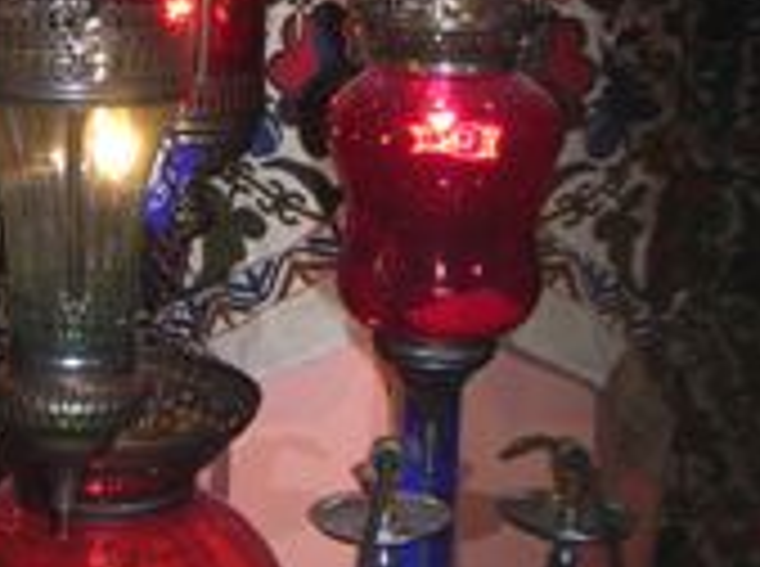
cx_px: 121
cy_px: -108
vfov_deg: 14.2
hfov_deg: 19.2
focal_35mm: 101
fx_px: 2213
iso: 55
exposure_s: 1/60.1
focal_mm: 5.8
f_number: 2.8
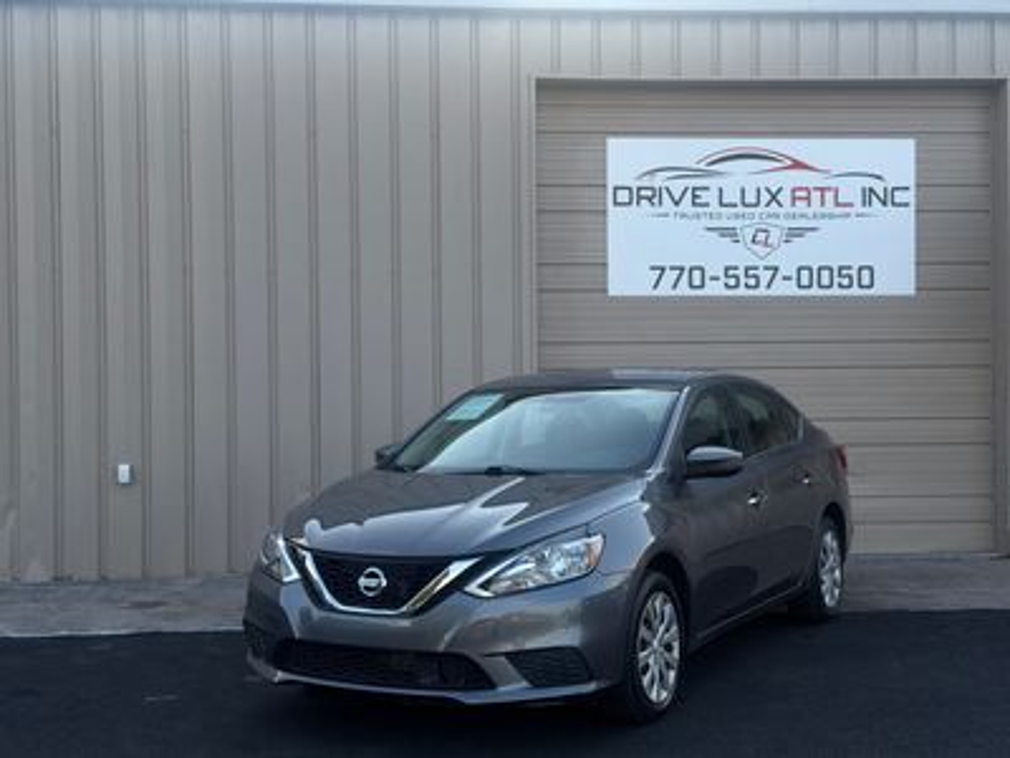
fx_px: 1401
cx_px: 505
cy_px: 379
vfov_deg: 30.3
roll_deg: +0.2
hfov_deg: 39.7
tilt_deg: +2.8
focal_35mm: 48
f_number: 1.78
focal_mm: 6.76
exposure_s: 1/951
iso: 80
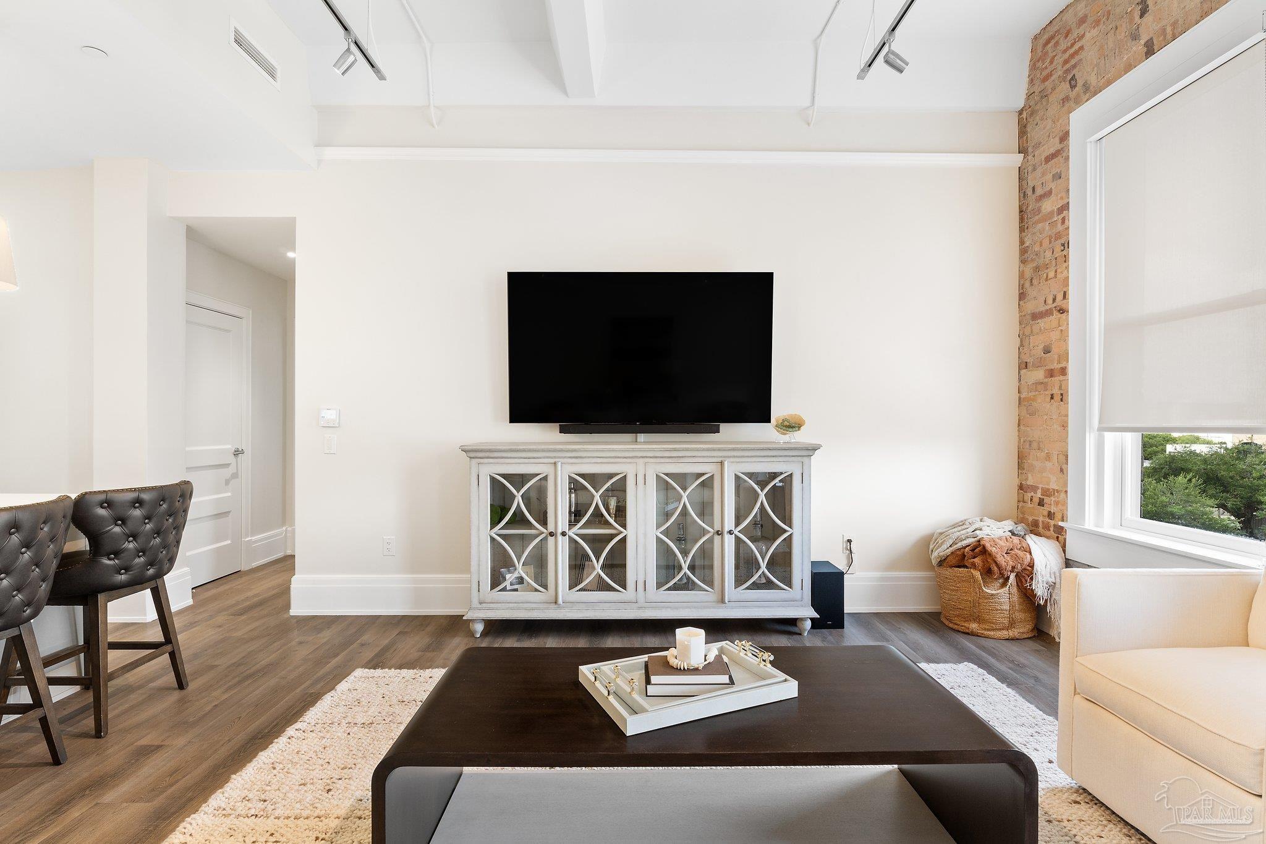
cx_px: 633
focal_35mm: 17
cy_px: 422
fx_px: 607
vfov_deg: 69.6
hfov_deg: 92.4
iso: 400
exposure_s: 1
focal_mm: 11.5
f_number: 8
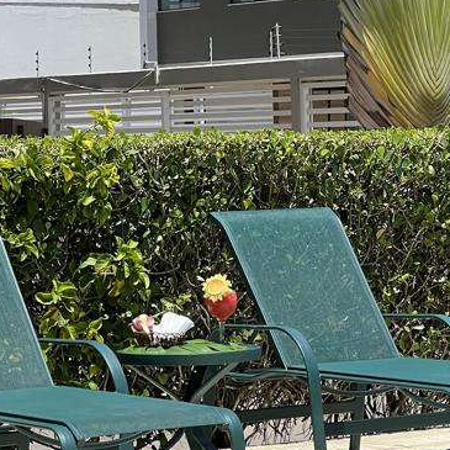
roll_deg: +0.3
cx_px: 344
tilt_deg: -1.6
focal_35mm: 184
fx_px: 2706
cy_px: 207
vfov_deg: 9.5
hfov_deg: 9.5
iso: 32
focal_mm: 9
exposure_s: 1/1033
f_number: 2.8
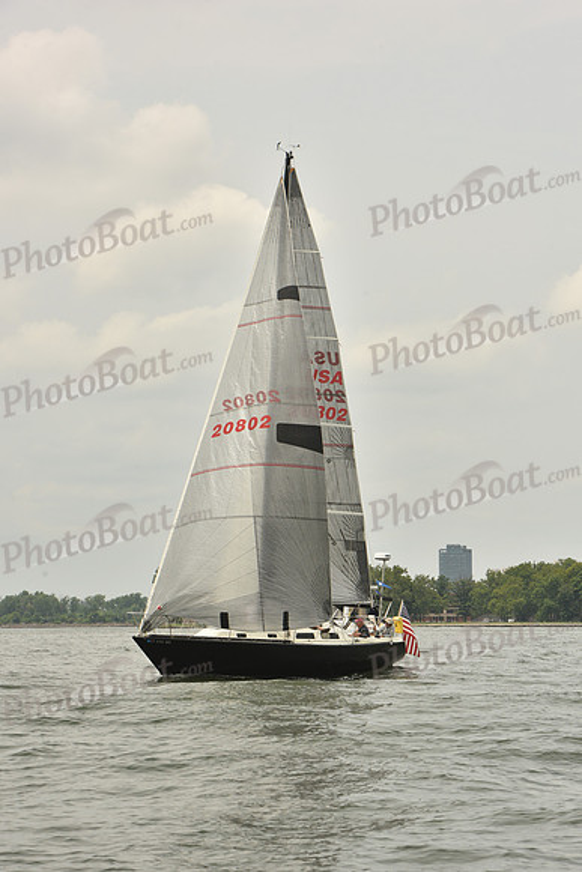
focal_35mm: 95
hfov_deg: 14.4
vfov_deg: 21.5
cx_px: 291
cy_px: 436
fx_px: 2302
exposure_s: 1/640
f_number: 11
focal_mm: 95
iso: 250
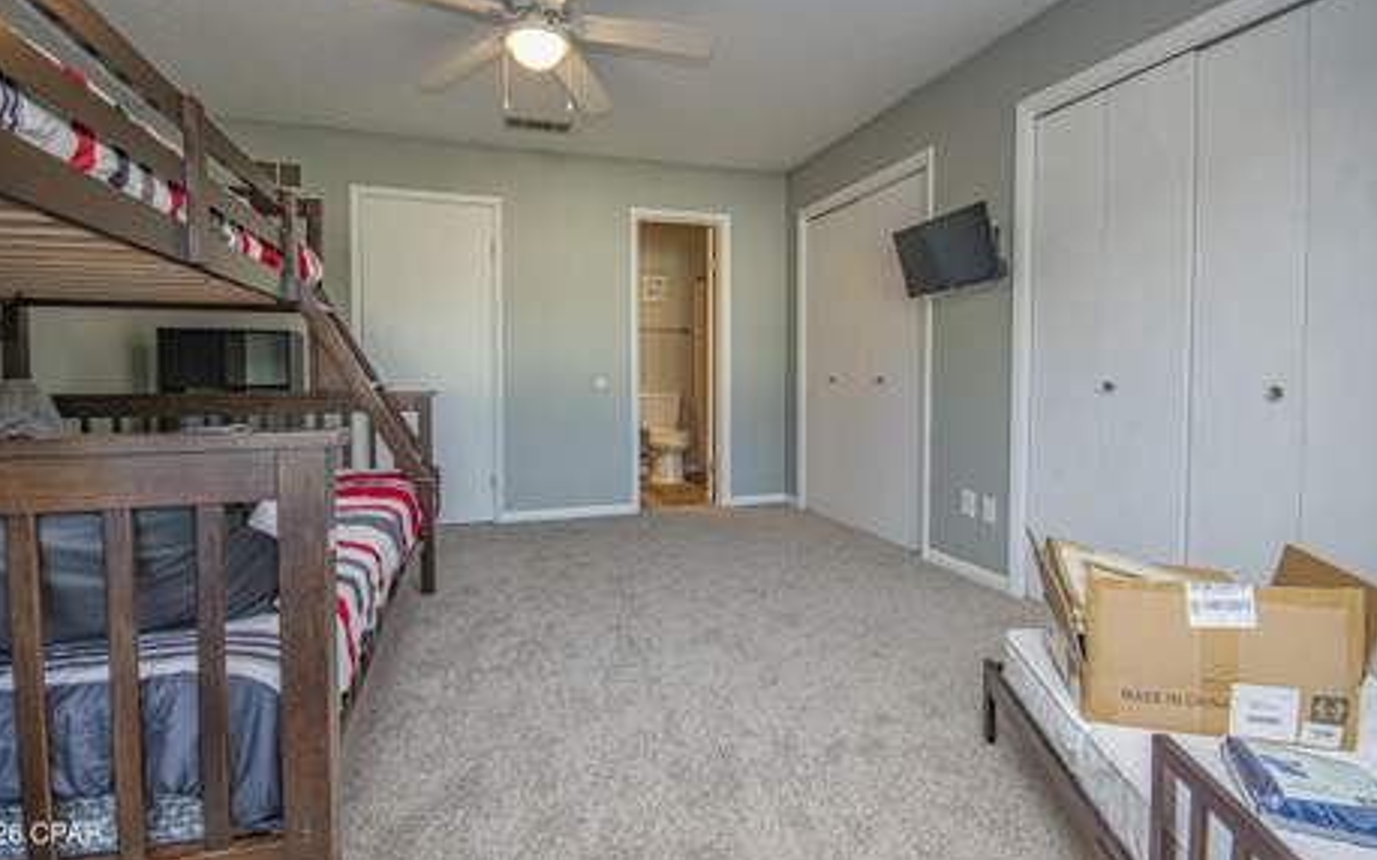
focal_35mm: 16
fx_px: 600
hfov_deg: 97.8
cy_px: 395
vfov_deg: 71.1
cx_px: 661
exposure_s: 1/15
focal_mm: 10
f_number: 8
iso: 400
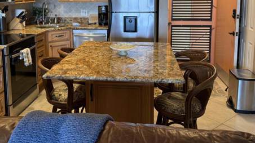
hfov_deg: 54.0
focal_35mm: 37
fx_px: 250
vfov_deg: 30.9
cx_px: 121
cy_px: 23
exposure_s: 1/60
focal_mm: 6.76
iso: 250
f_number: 1.78
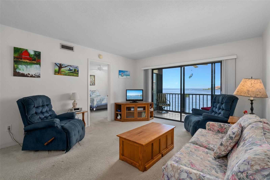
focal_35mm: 16
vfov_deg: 73.7
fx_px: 120
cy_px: 90
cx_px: 135
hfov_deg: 96.7
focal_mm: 16
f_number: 8
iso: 320
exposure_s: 1/8
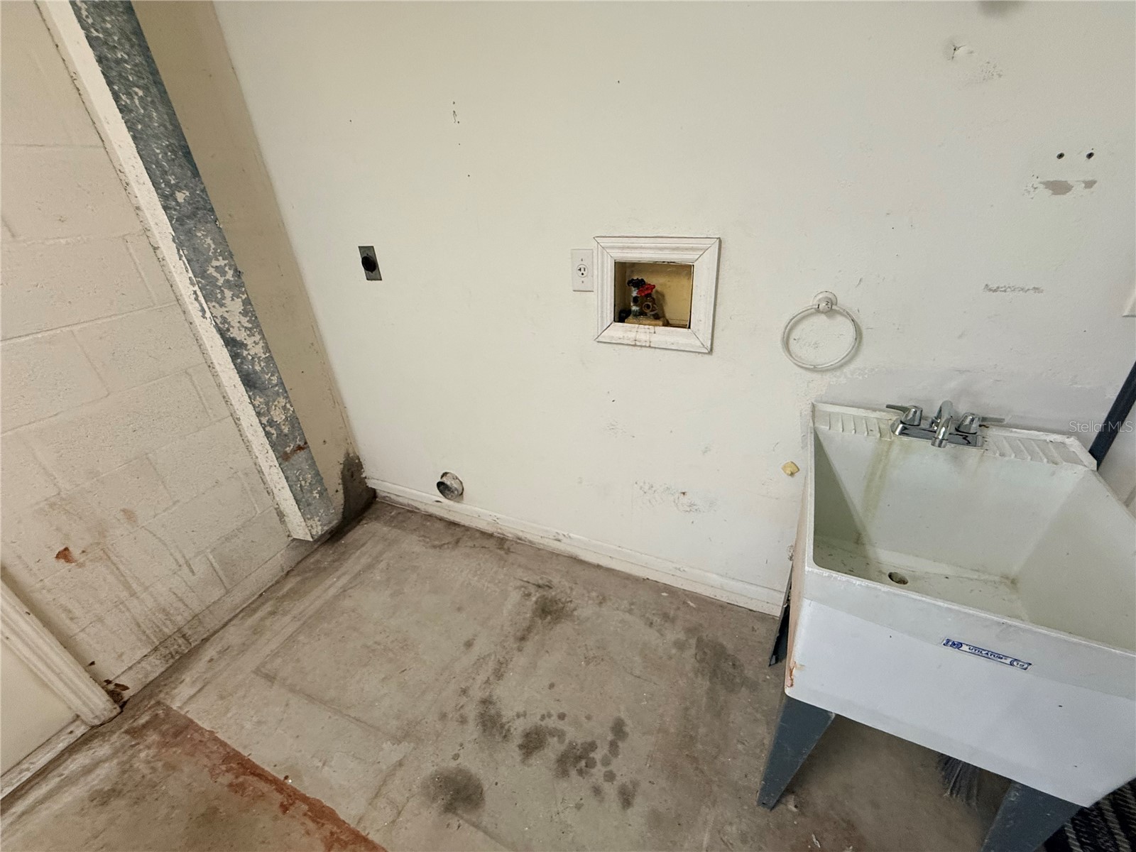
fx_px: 459
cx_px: 568
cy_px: 426
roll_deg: +2.9
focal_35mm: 14
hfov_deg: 102.1
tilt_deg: -29.6
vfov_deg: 85.7
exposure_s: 1/60
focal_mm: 2.22
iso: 320
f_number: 2.2
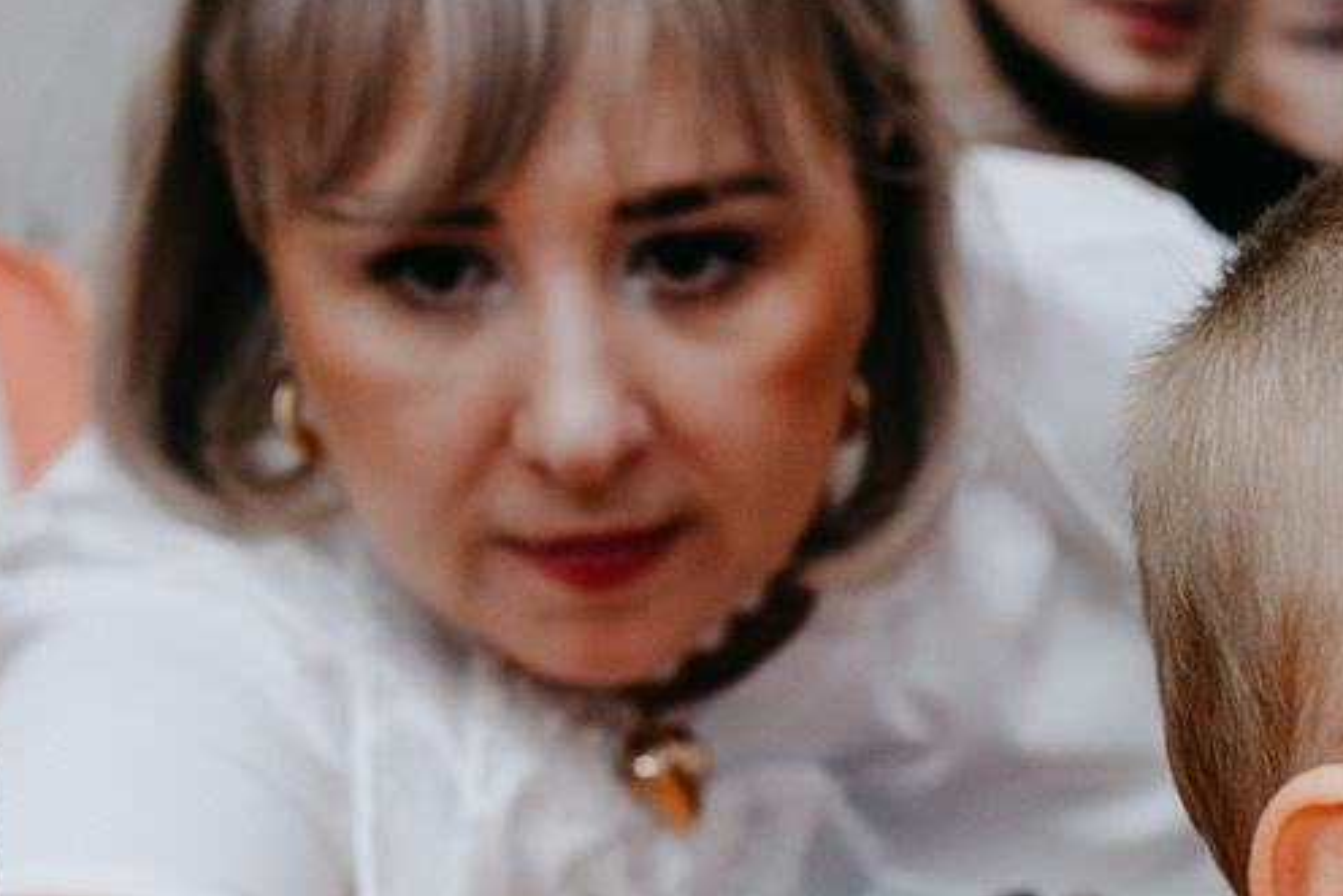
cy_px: 1693
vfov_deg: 6.8
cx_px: 1887
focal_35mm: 196
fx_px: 7314
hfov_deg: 10.2
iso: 200
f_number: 4
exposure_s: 1/160
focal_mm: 38
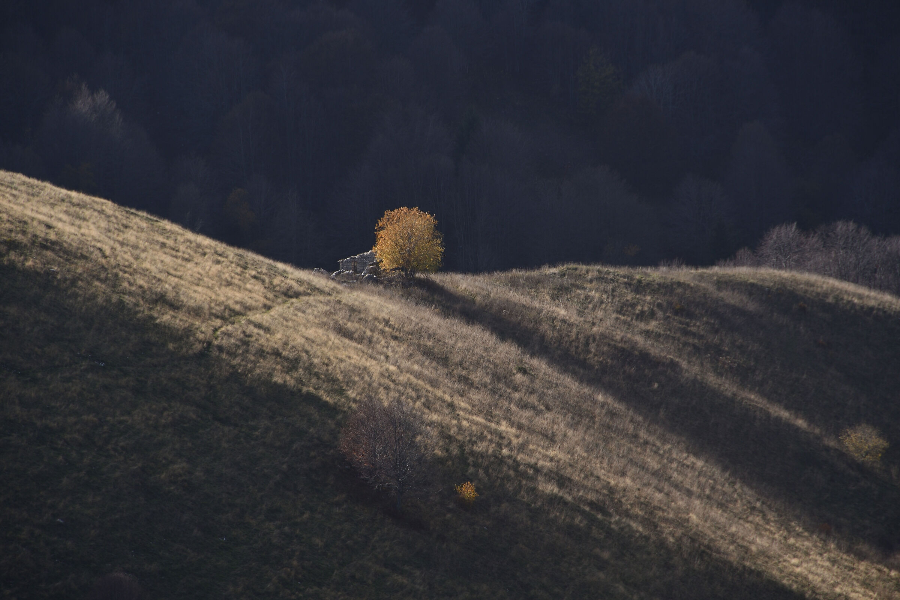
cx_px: 450
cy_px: 300
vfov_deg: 4.6
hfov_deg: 6.9
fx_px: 7499
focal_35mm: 300
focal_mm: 200
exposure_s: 1/160
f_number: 8
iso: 100
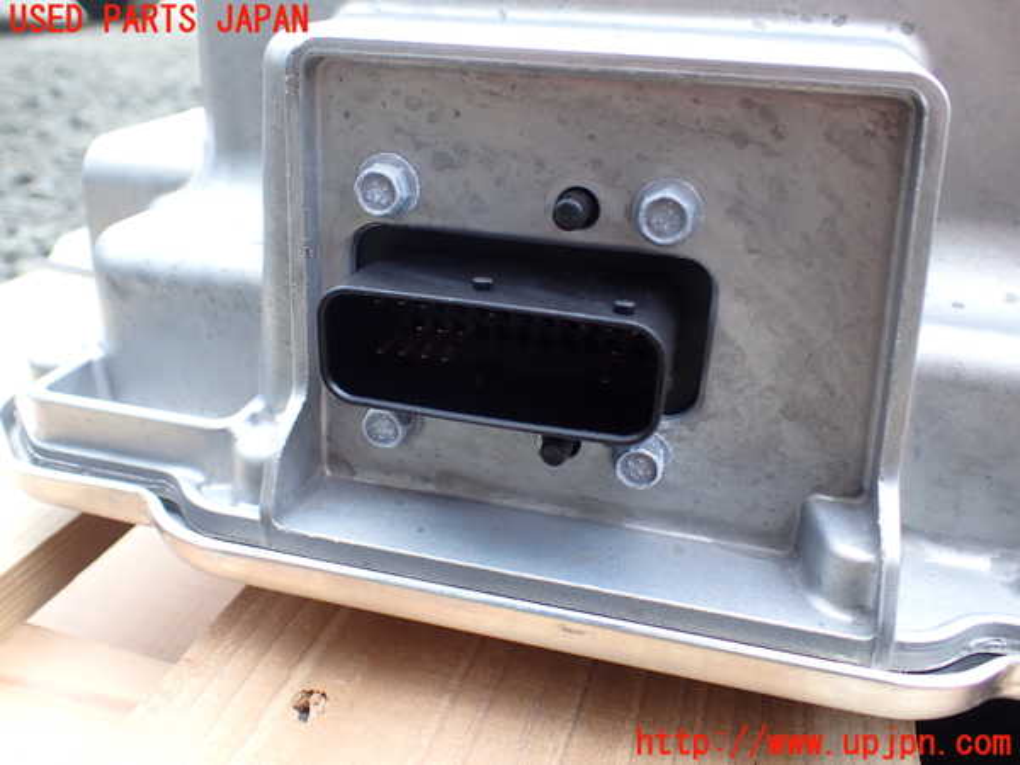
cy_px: 382
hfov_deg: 60.0
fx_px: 884
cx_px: 510
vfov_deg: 46.8
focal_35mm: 30
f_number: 2.3
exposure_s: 1/200
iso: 100
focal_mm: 5.4
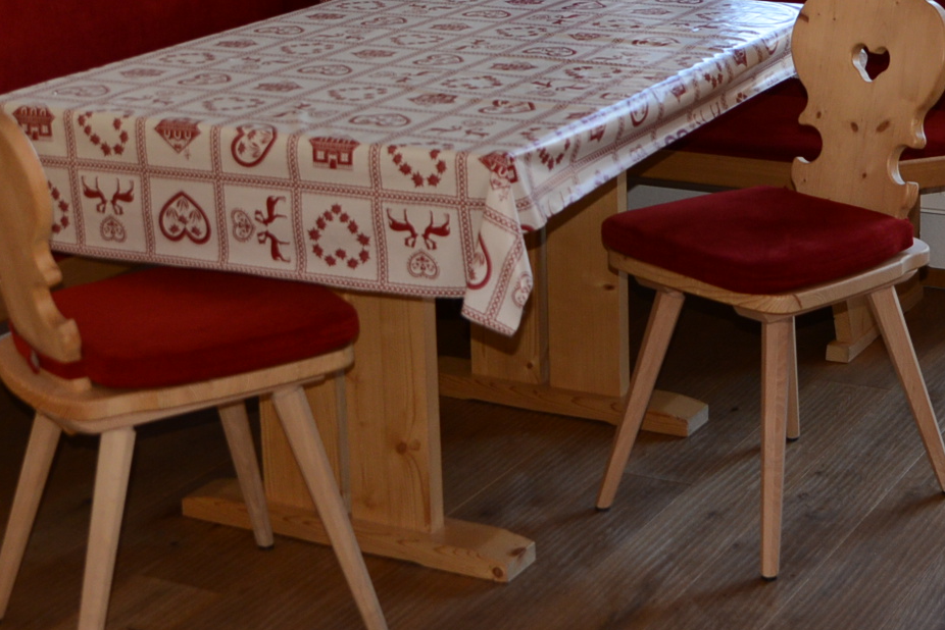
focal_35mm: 78
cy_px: 85
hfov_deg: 25.6
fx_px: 2048
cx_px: 717
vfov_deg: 17.3
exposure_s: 1/200
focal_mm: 24
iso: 640
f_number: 2.8
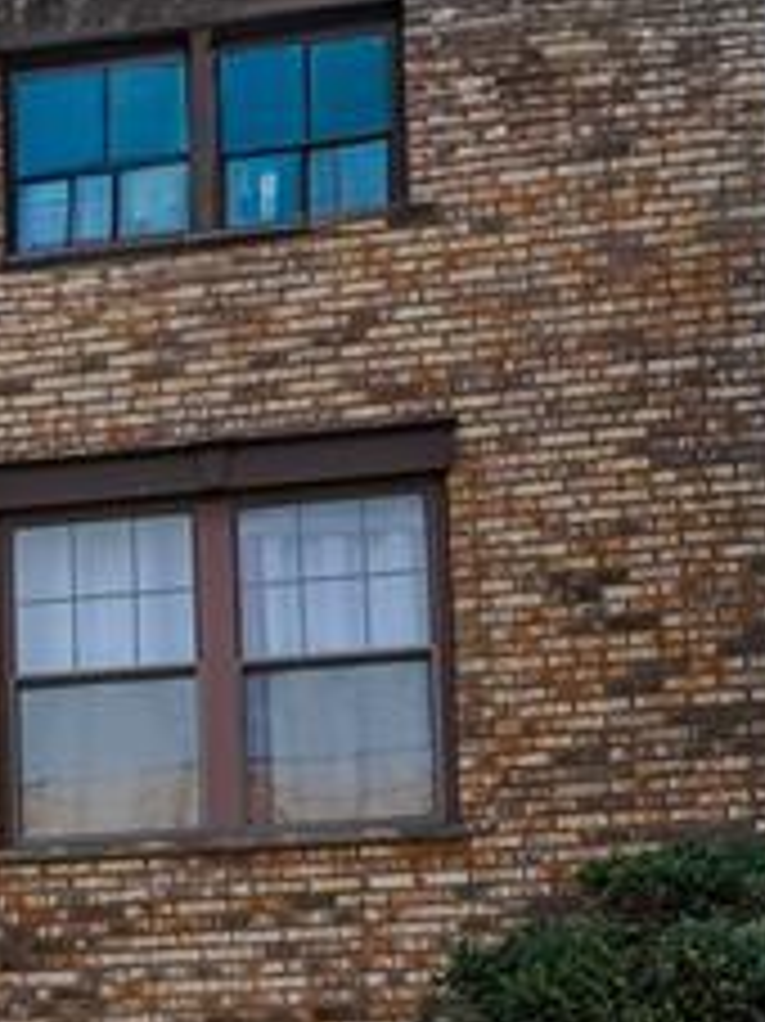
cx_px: -832
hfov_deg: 12.3
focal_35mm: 104
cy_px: 1135
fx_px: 3067
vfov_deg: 18.2
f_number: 8
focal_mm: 16
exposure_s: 1/4000
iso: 200
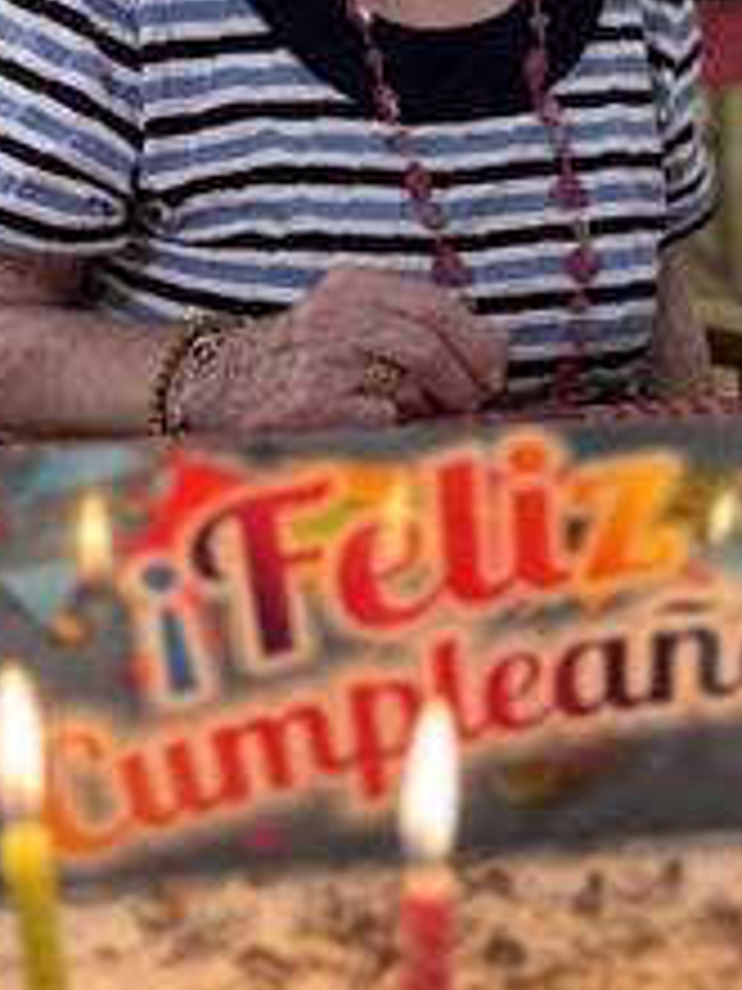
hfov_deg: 23.3
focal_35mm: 63
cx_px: 436
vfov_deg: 29.9
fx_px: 1801
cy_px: 176
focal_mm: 5.96
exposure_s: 1/60
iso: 250
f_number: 1.6
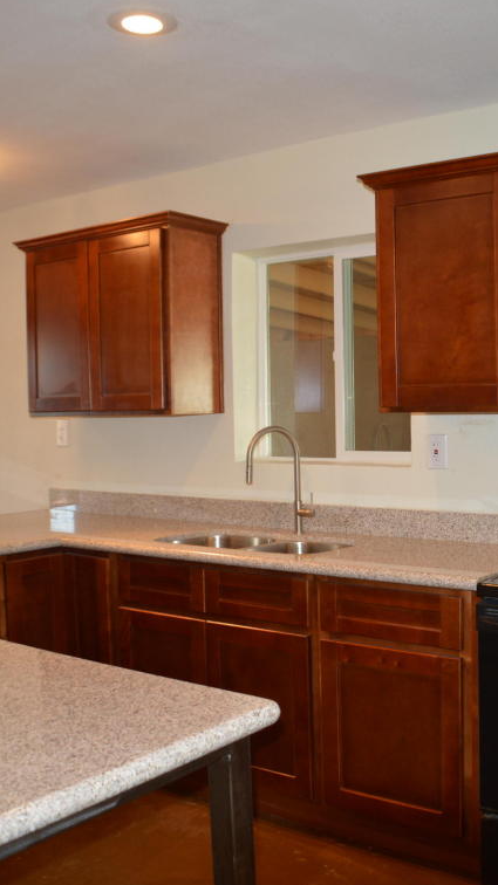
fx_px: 1127
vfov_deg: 42.9
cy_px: 444
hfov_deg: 24.5
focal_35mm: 48
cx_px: 394
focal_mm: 20
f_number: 3.8
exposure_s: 1/60
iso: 450
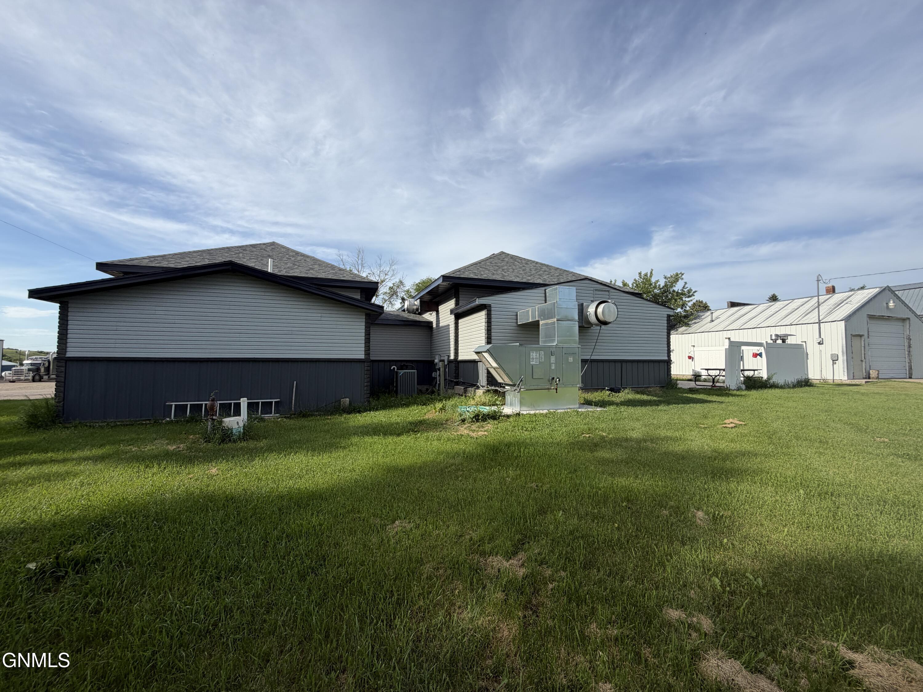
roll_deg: +0.6
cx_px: 462
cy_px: 346
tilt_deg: +2.3
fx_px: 373
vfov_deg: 85.7
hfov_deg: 102.1
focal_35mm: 14
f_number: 2.2
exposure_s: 1/770
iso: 25
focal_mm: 2.22
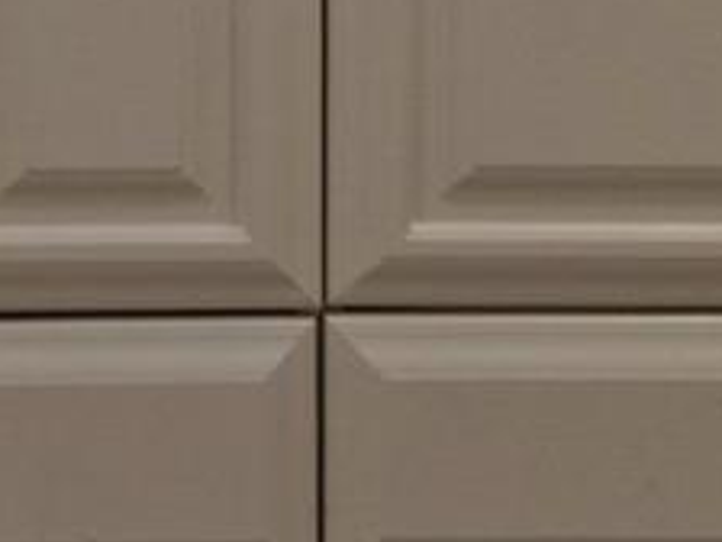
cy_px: -778
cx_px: -290
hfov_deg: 11.6
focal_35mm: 165
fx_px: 3441
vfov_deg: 8.2
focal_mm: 16
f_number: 8
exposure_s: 1/4
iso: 320
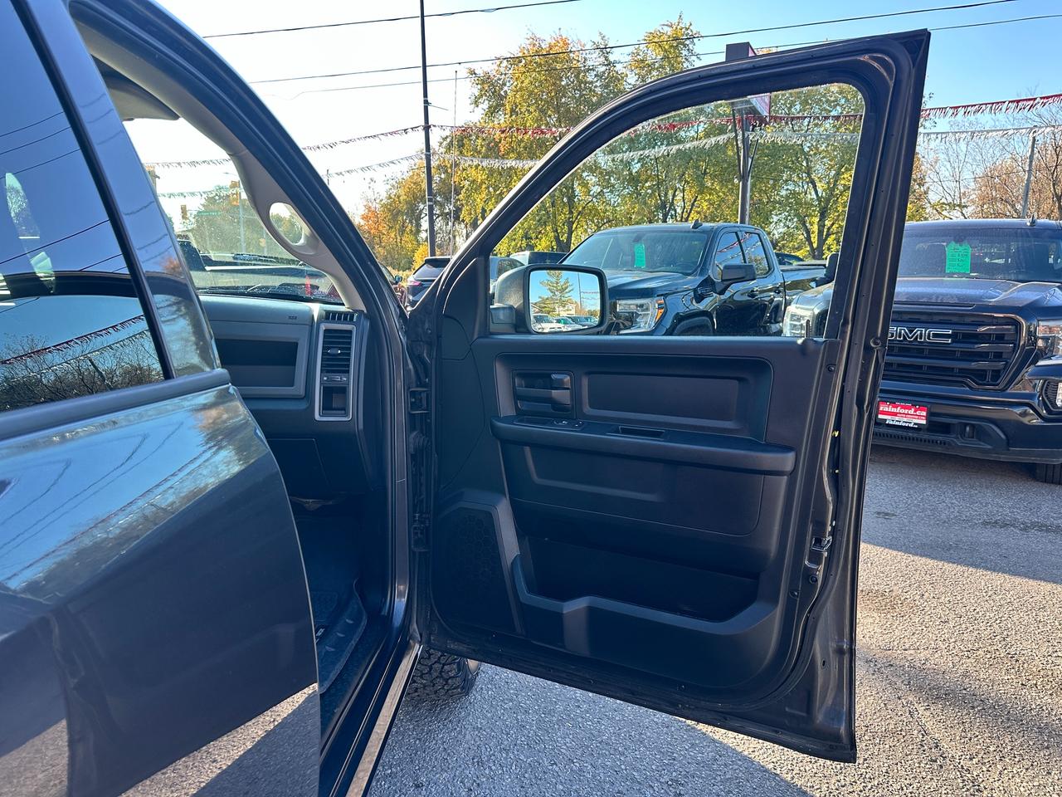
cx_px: 531
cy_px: 398
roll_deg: -0.7
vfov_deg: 56.8
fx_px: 736
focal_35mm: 24
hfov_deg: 71.6
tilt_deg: -9.9
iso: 80
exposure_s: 1/506
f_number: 1.78
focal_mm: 6.86
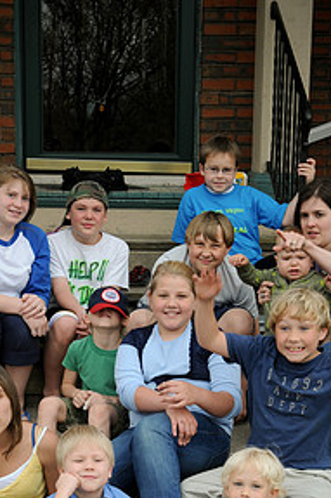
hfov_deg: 17.0
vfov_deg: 25.1
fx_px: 1105
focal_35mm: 80
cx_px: 136
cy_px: 363
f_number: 6.3
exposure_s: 1/100
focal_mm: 34
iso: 200
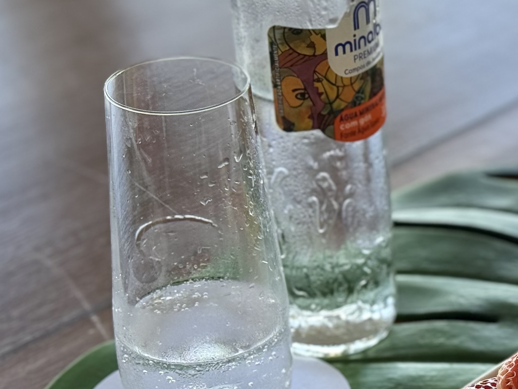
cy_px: 232
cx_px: 639
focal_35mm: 125
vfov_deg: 11.9
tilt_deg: -29.1
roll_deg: -0.9
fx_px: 1871
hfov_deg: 15.2
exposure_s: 1/455
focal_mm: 6.76
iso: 100
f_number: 1.78
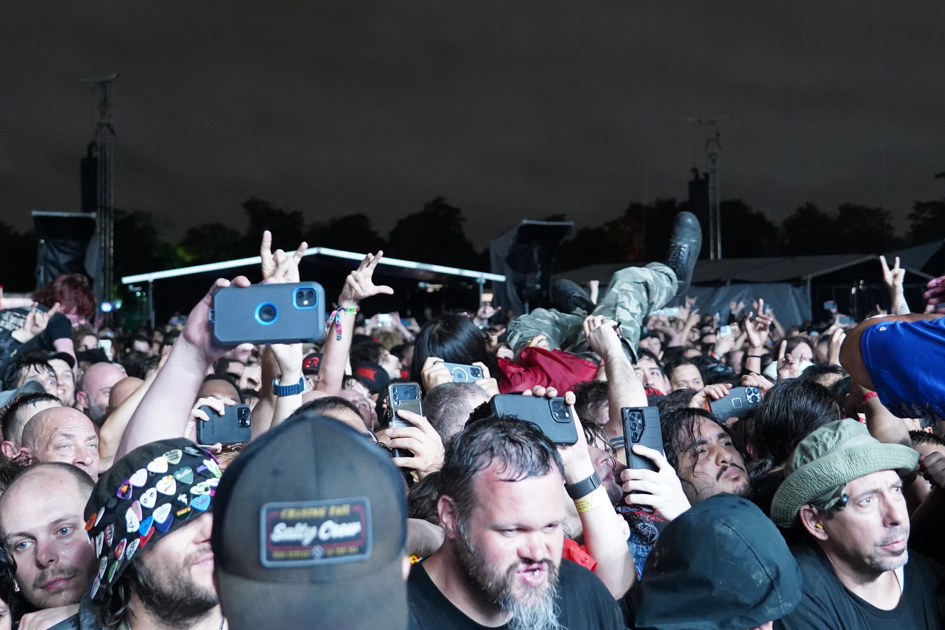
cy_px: 187
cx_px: 476
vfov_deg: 24.4
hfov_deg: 36.2
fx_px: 1444
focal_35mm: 55
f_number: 4
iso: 6400
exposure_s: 1/40
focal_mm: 36
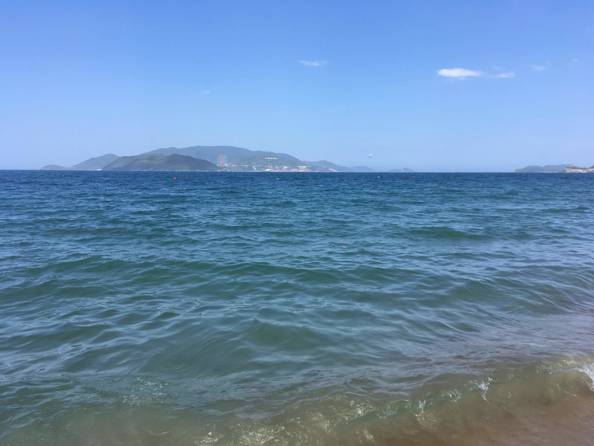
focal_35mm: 29
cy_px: 223
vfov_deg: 48.2
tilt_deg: -5.4
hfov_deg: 61.7
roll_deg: -1.1
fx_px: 498
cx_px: 297
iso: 25
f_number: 2.2
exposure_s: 1/1326
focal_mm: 4.15
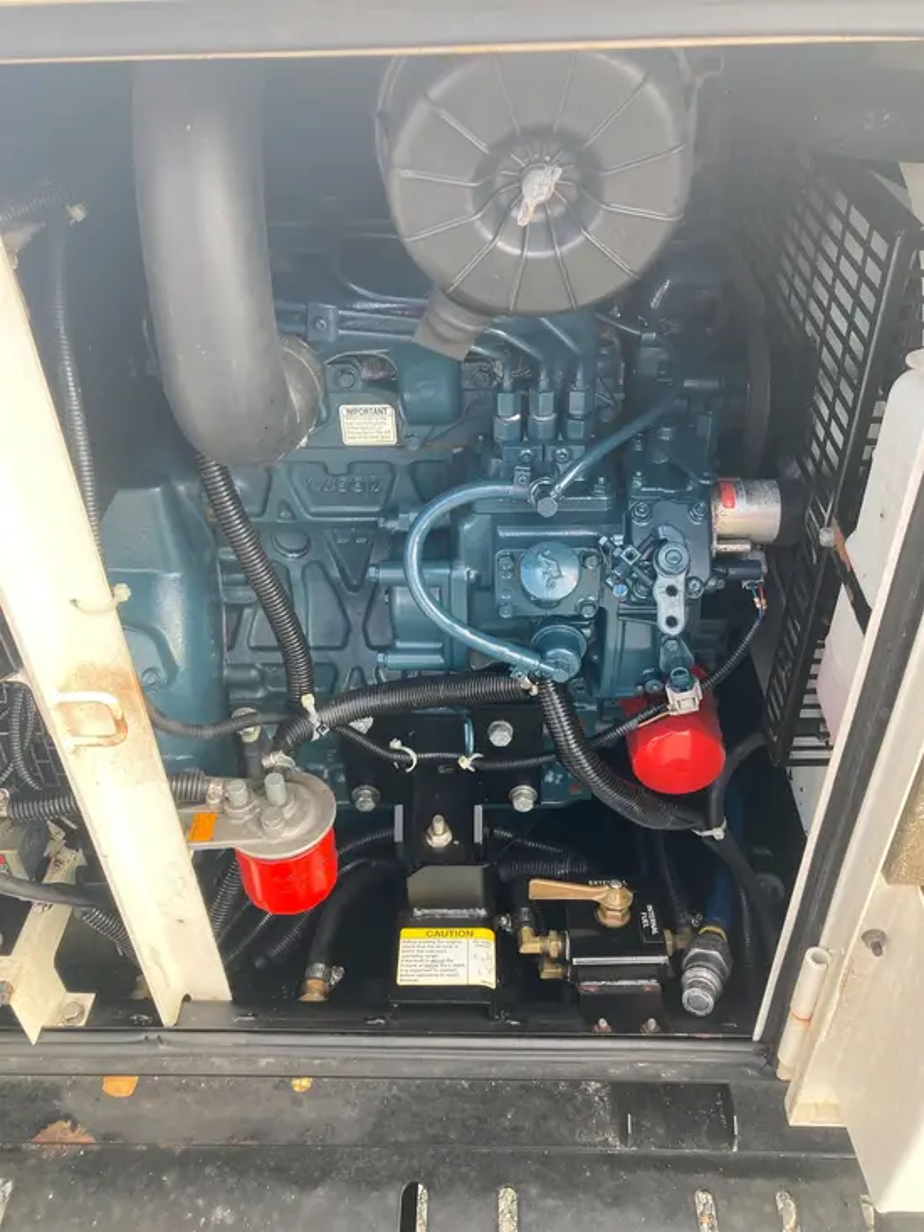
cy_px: 616
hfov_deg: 49.8
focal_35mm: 28
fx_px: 996
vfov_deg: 63.4
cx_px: 462
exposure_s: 1/121
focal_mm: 3.99
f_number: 1.8
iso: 40
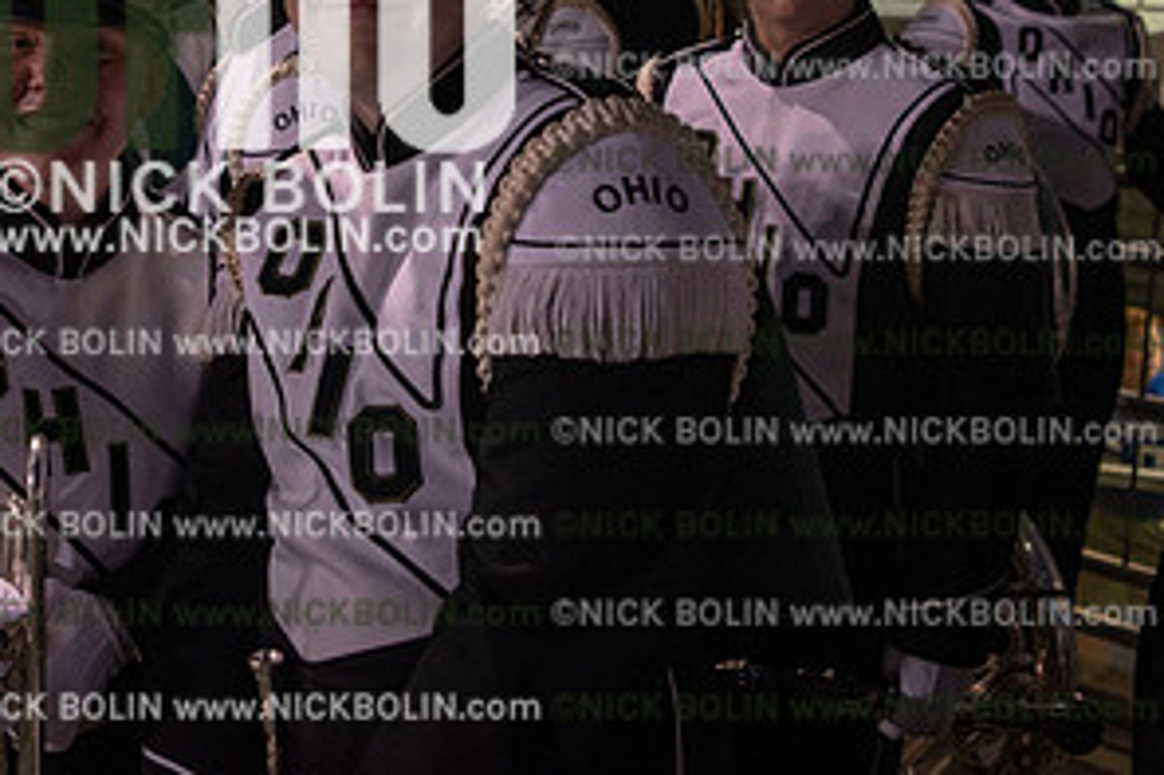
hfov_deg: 40.3
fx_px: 1519
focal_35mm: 47
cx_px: 236
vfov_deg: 27.5
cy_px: 69
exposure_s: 1/200
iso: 3200
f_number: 3.2
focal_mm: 24
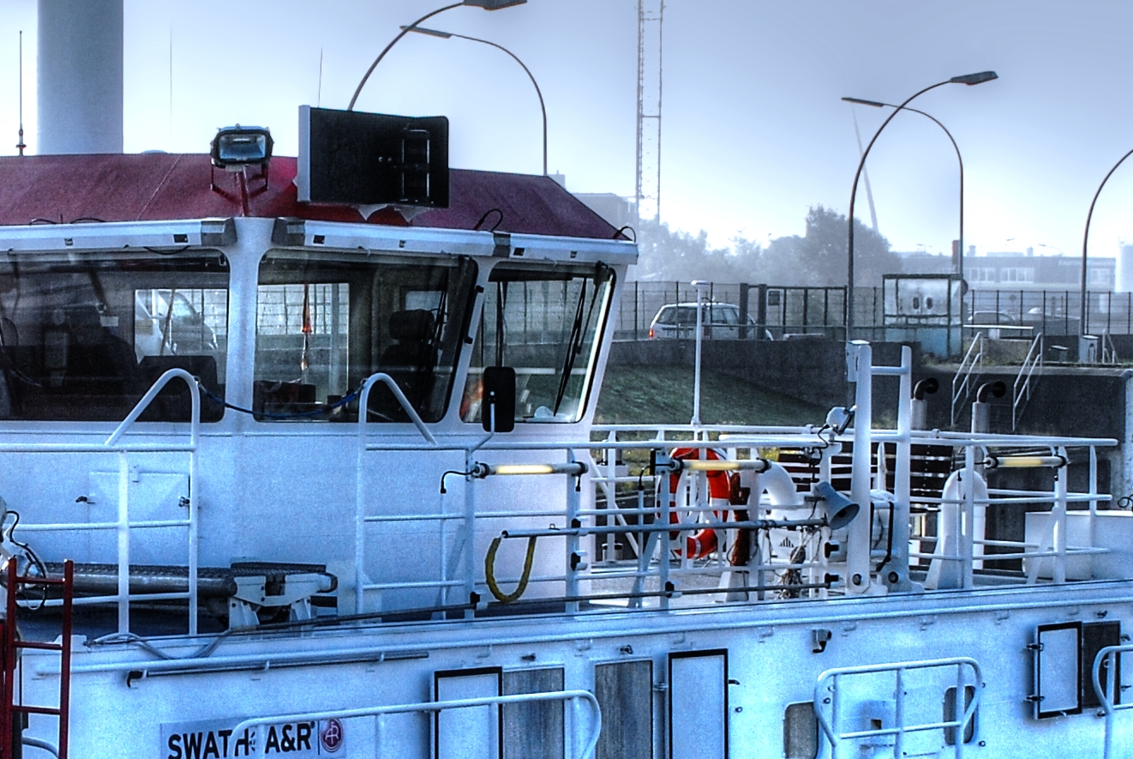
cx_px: 221
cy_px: 586
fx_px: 3876
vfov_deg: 11.1
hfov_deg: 16.5
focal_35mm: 123
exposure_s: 1/320
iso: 200
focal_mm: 28
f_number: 9
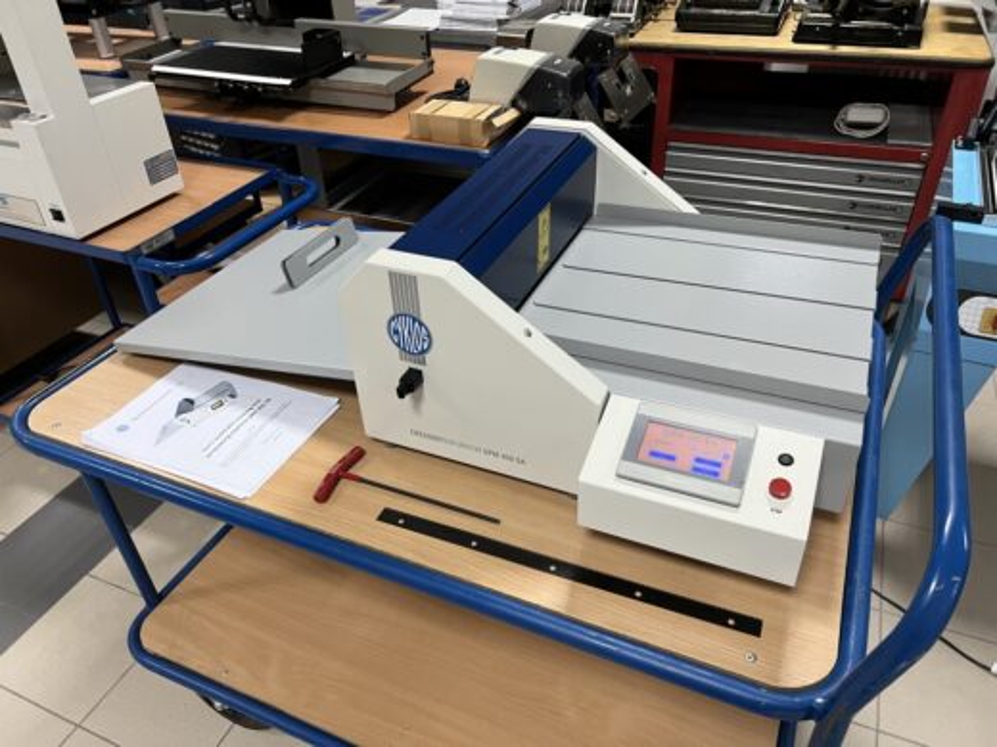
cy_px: 374
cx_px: 498
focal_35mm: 26
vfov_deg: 53.1
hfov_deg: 67.3
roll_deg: +3.6
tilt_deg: -34.9
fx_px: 749
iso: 160
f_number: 1.5
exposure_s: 1/50
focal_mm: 5.7
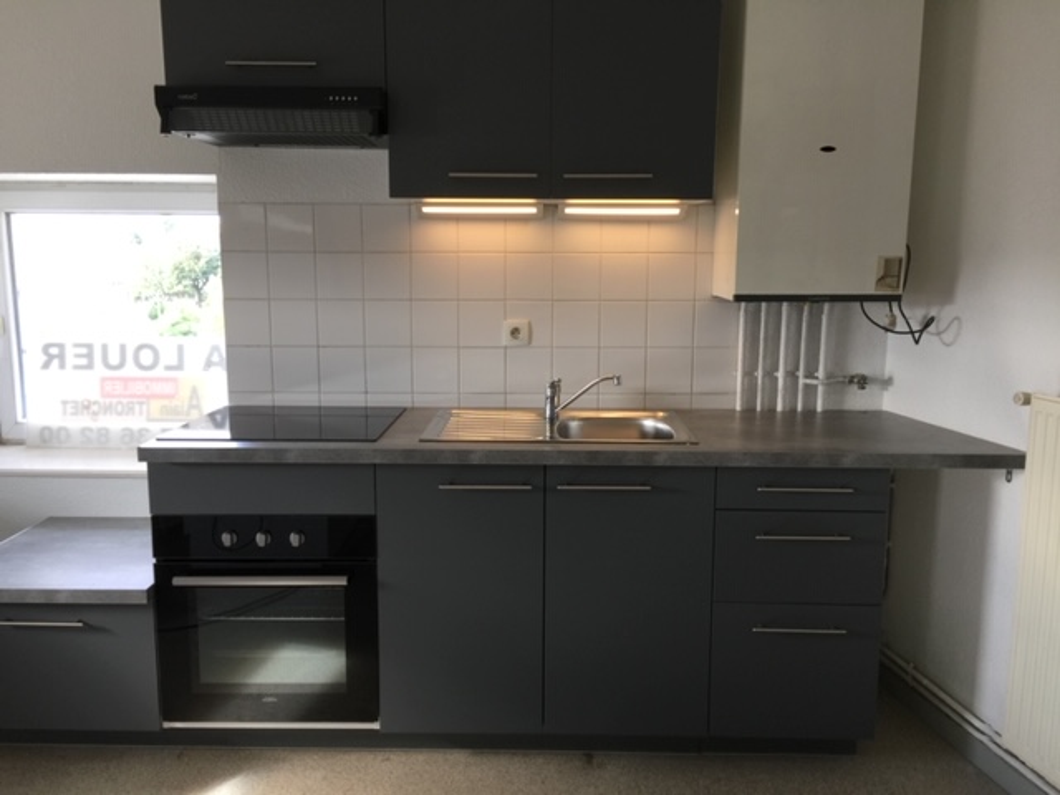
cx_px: 530
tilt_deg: -8.4
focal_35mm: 29
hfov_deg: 61.7
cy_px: 398
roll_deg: -1.2
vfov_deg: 48.2
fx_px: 888
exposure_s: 1/33
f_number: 2.2
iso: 32
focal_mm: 4.15
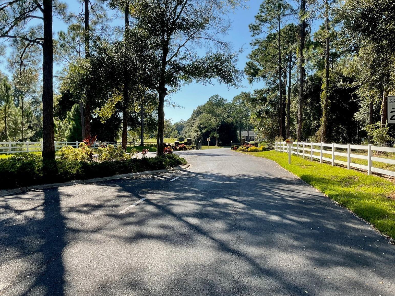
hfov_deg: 60.0
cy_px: 144
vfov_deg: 46.8
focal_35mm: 30
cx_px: 197
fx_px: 342
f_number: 1.8
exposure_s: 1/944
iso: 16
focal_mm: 3
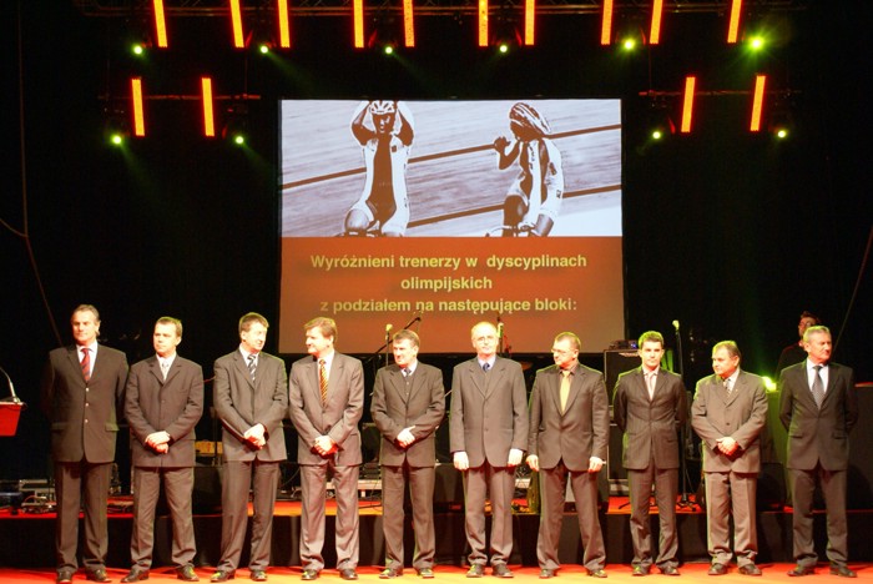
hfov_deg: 33.4
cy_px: 292
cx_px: 436
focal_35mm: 60
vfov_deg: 22.7
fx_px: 1456
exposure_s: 1/15
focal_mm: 40
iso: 800
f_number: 5.6
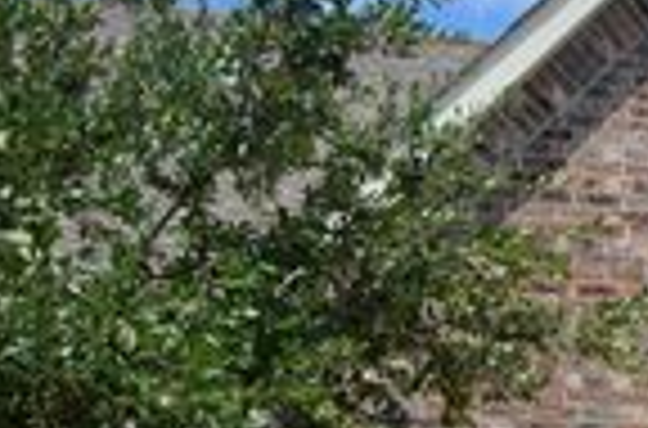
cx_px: 1116
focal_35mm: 146
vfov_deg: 9.1
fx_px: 2619
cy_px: 610
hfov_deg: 12.9
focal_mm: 28
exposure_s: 1/2000
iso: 2500
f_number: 13
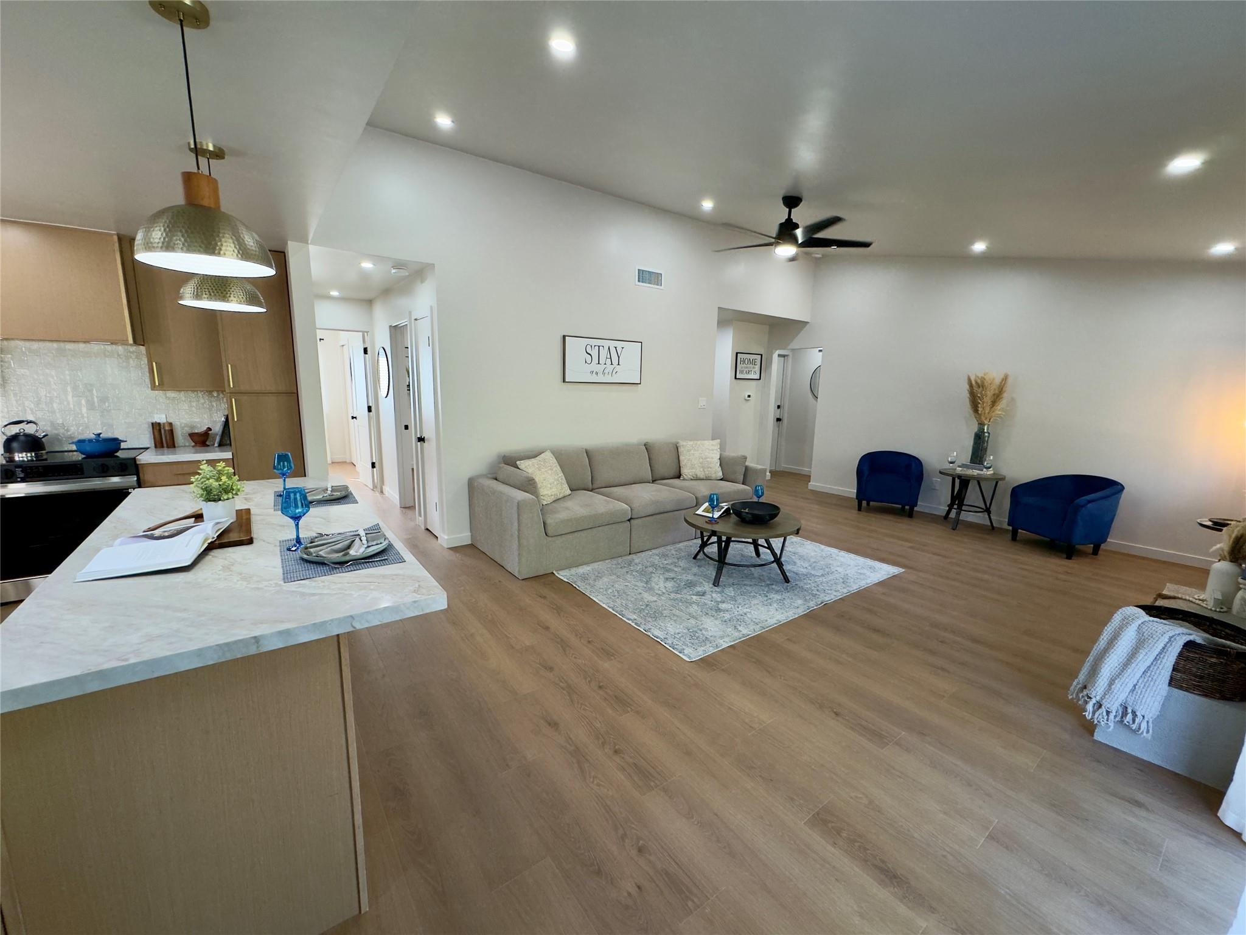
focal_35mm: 14
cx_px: 623
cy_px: 468
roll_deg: -0.9
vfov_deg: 85.7
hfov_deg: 102.1
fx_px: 504
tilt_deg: -10.5
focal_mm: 2.22
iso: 160
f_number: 2.2
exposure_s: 1/120
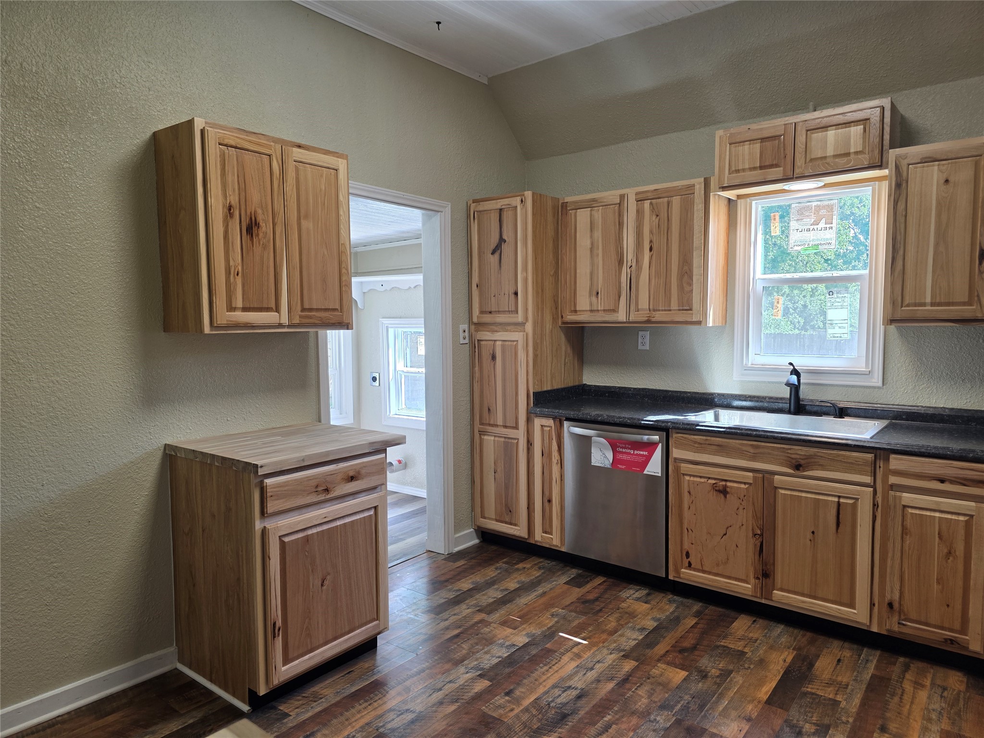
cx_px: 492
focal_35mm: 23
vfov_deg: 58.9
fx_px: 654
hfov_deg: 73.9
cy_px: 369
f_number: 1.7
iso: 64
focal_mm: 6.3
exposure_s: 1/120
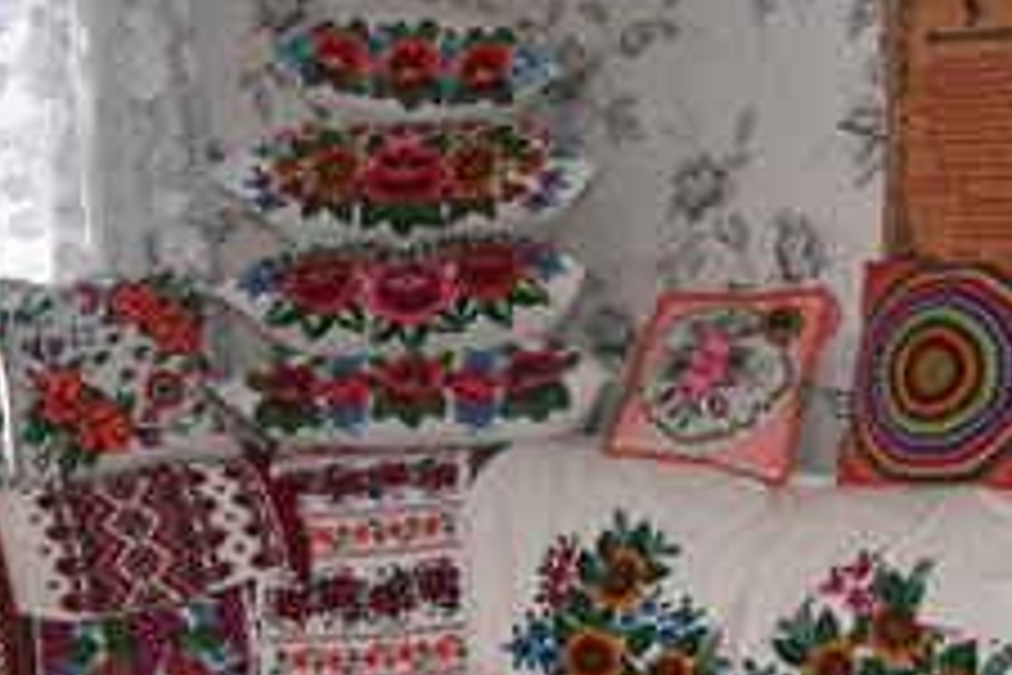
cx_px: 477
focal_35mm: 48
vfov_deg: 27.8
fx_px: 1349
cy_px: 482
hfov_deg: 41.1
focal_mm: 18
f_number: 4
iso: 800
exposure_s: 1/60
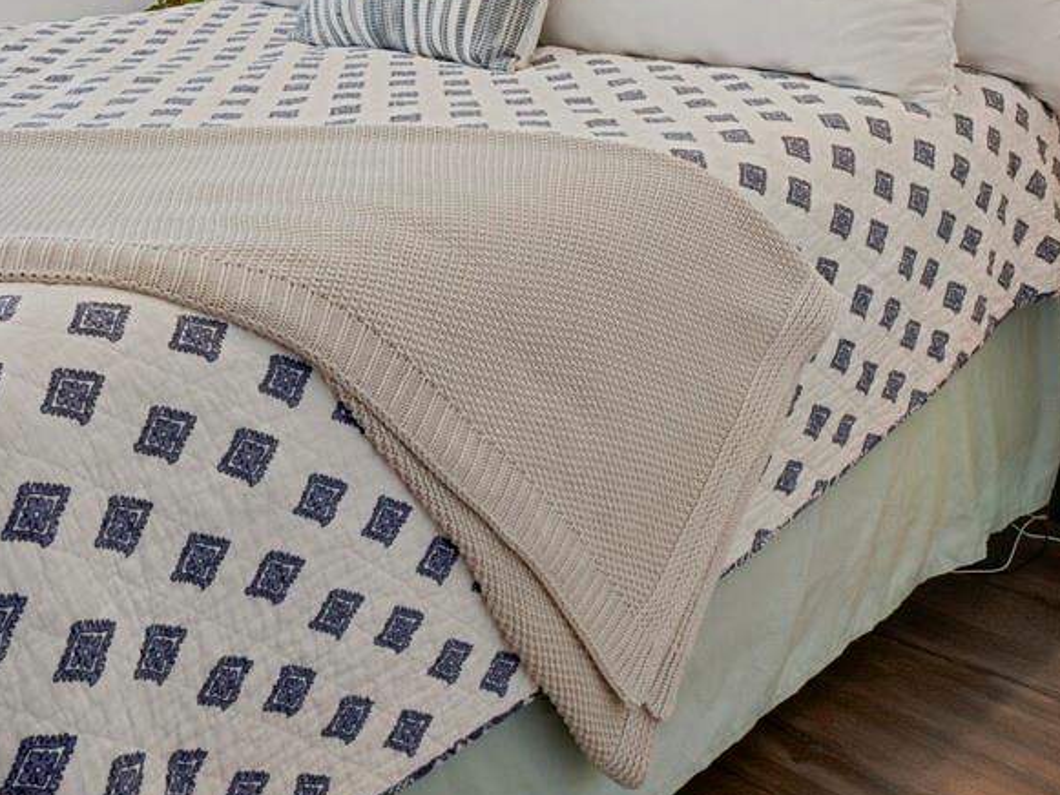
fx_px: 1378
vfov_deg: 28.1
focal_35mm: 45
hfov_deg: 40.2
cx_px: 196
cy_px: -162
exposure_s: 1/2
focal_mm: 17
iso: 250
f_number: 8
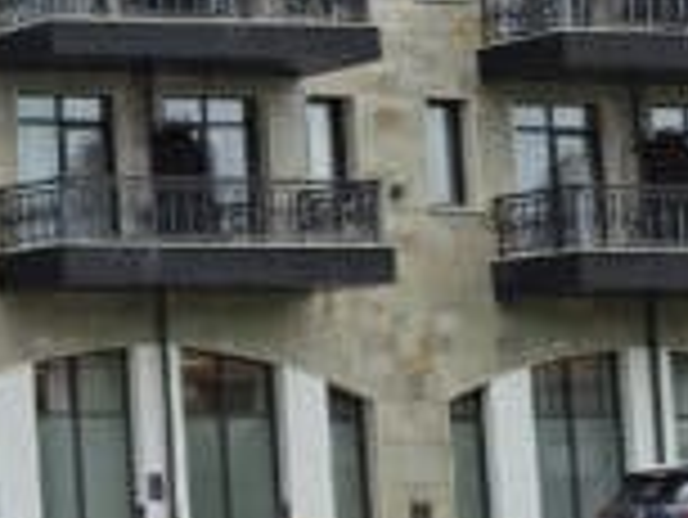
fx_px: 3063
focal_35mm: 154
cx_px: -1277
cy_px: 230
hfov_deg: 10.0
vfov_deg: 9.6
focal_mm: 6.3
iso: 12
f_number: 1.7
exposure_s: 1/832
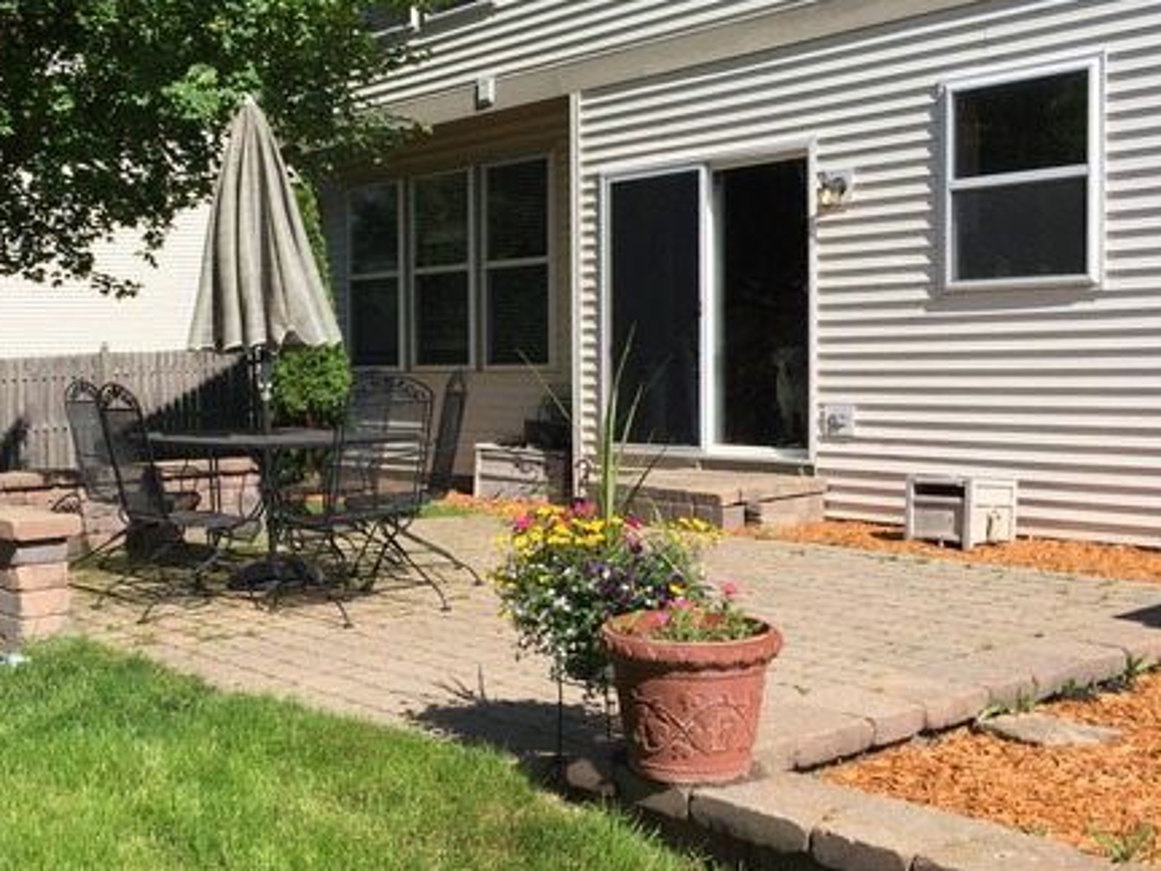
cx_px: 390
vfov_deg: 33.6
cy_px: 406
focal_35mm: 43
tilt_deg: -5.6
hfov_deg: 43.3
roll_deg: +1.1
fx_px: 1442
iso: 32
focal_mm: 4.15
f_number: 2.2
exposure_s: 1/2083
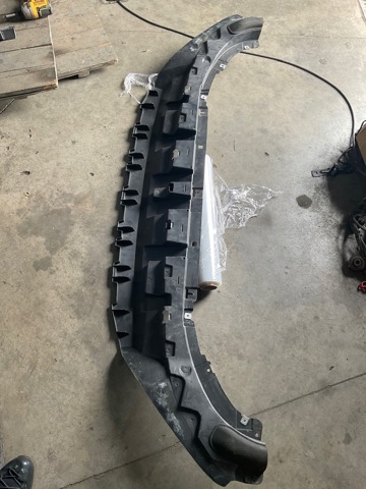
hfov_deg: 48.2
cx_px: 183
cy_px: 244
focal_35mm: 29
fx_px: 409
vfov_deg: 61.7
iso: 50
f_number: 1.8
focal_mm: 3
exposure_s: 1/50
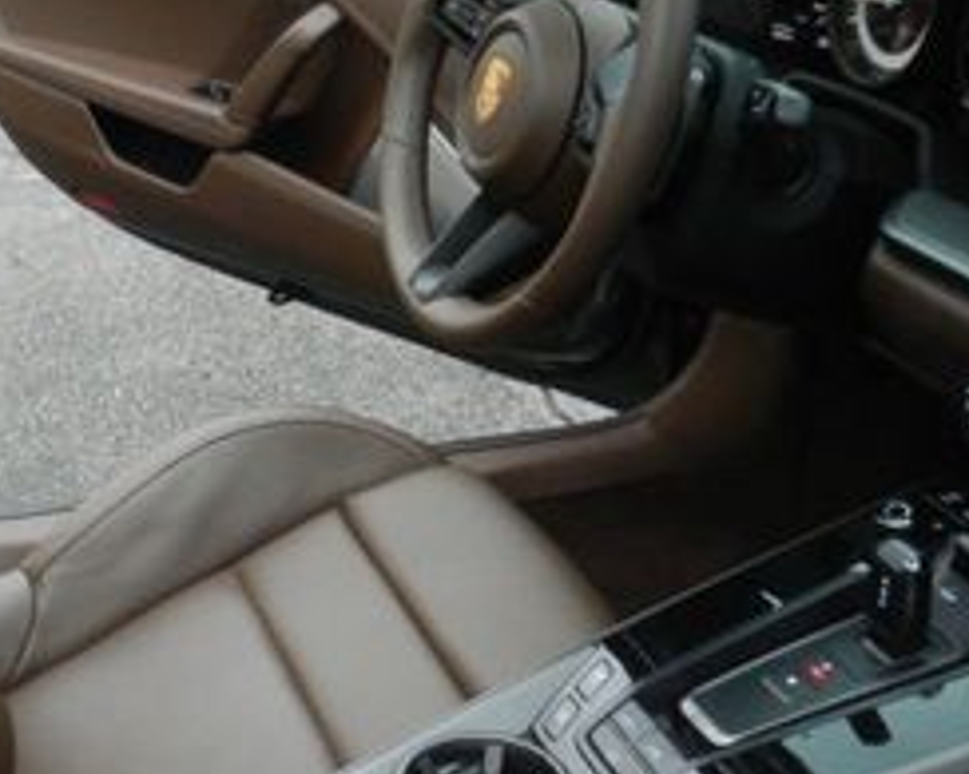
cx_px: 242
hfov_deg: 31.4
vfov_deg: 25.8
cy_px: 397
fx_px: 1691
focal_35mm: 59
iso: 160
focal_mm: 4
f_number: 8
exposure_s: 1/30
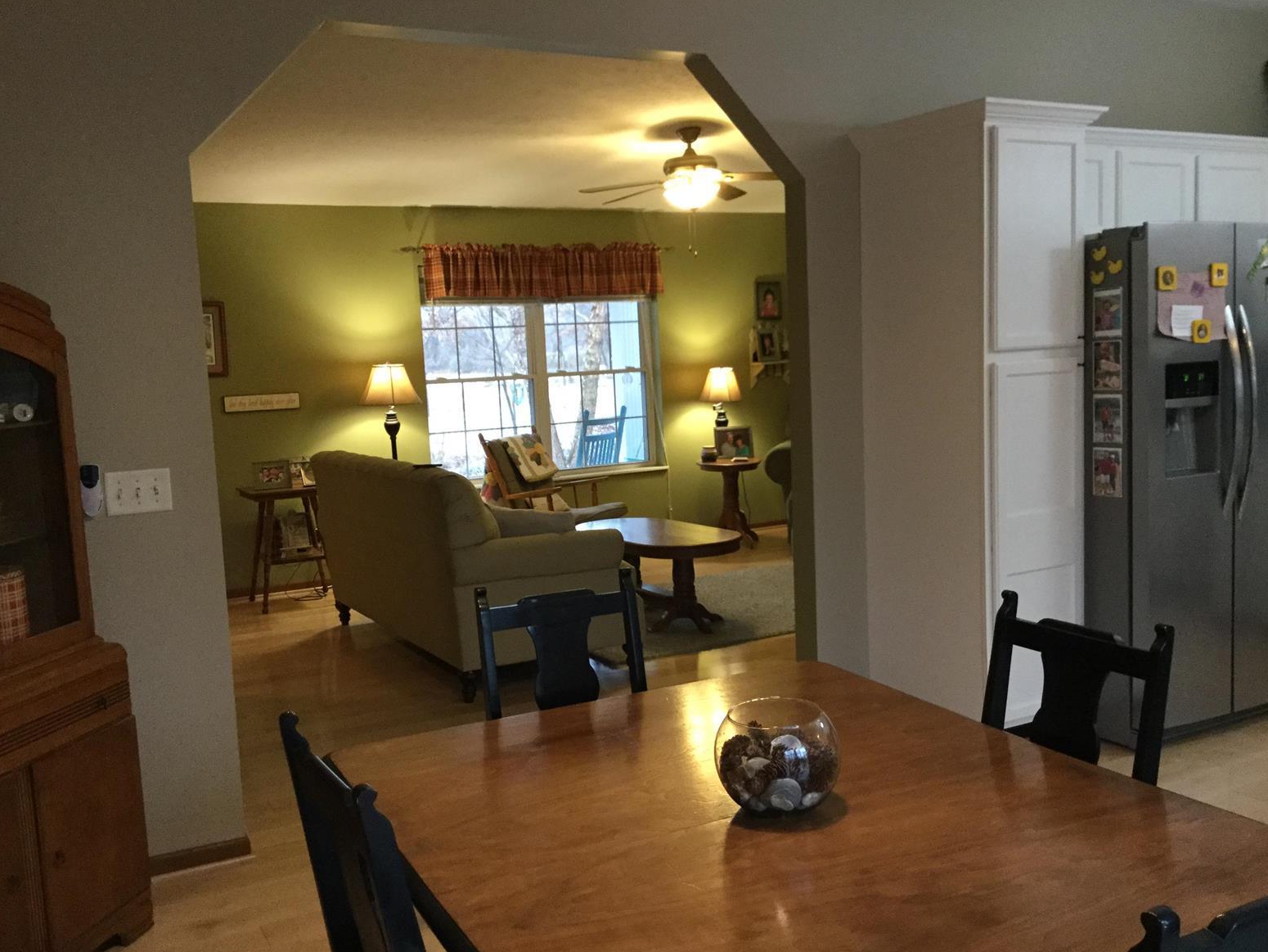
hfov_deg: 56.8
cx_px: 627
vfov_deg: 44.2
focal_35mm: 32
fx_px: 1172
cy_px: 486
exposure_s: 1/33
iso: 200
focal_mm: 3.3
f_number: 2.4
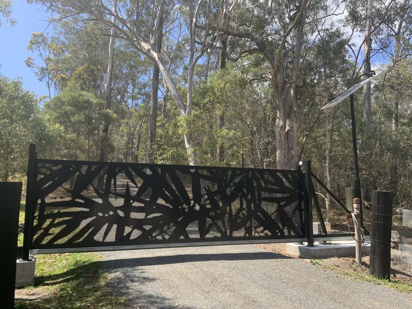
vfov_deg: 48.2
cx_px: 206
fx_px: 345
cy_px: 154
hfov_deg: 61.7
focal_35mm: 29
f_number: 1.8
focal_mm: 3
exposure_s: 1/666
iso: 16
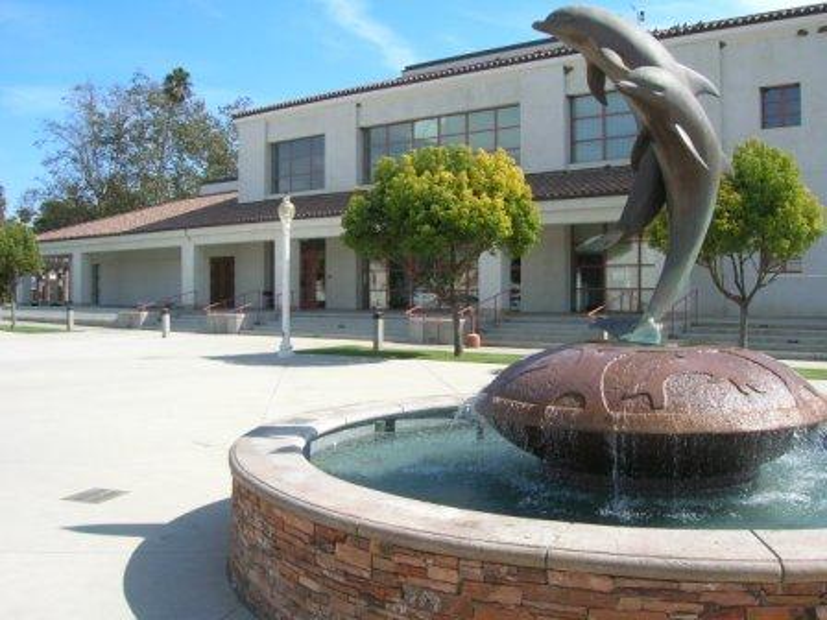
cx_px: 414
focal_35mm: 34
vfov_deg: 41.8
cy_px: 310
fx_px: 812
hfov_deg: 54.0
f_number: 4.9
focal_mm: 5.7
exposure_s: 1/281
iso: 50
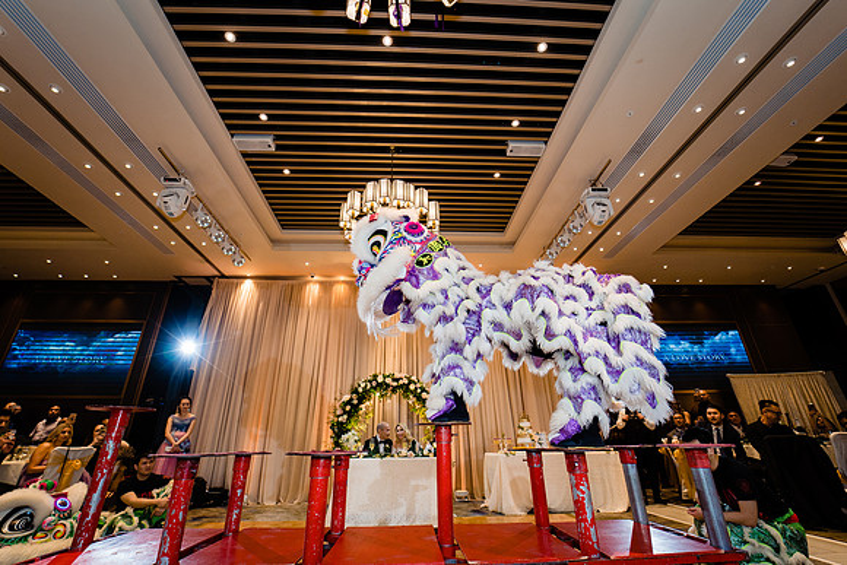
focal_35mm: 14
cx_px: 424
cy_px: 282
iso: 1250
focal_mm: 14
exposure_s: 1/160
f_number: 4
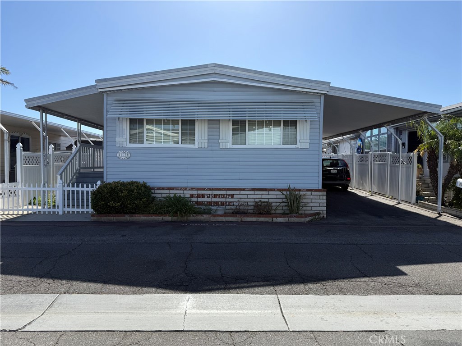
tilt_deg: -1.7
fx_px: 320
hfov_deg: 71.6
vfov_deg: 56.8
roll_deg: -1.1
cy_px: 173
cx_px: 231
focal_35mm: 24
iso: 80
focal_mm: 6.76
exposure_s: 1/4975
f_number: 1.78
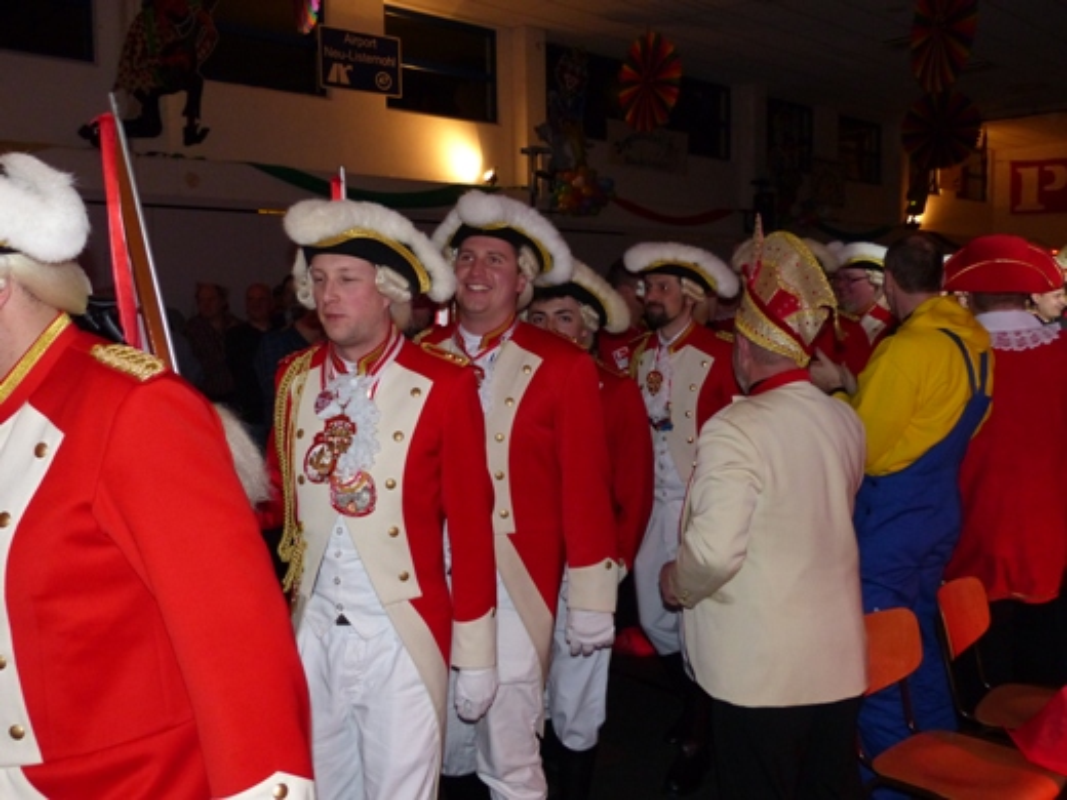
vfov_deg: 44.2
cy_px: 400
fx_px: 986
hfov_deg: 56.8
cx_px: 534
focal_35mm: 32
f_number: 2.8
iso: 400
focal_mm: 5.7
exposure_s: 1/80
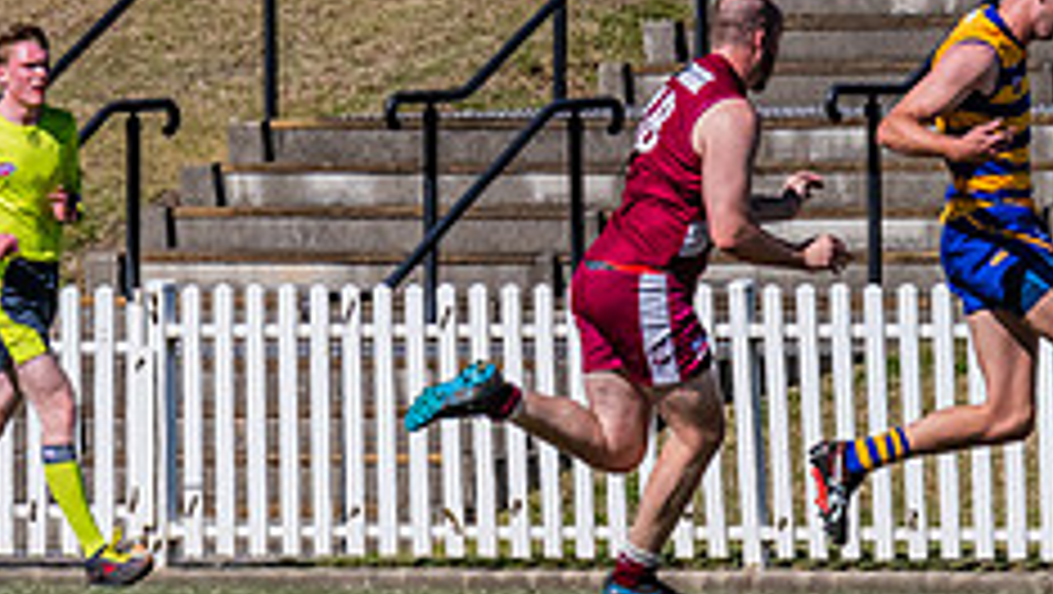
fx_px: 36295
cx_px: 941
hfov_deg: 1.7
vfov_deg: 0.9
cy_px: 185
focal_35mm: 1299
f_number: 14
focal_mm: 420
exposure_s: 1/1600
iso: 800
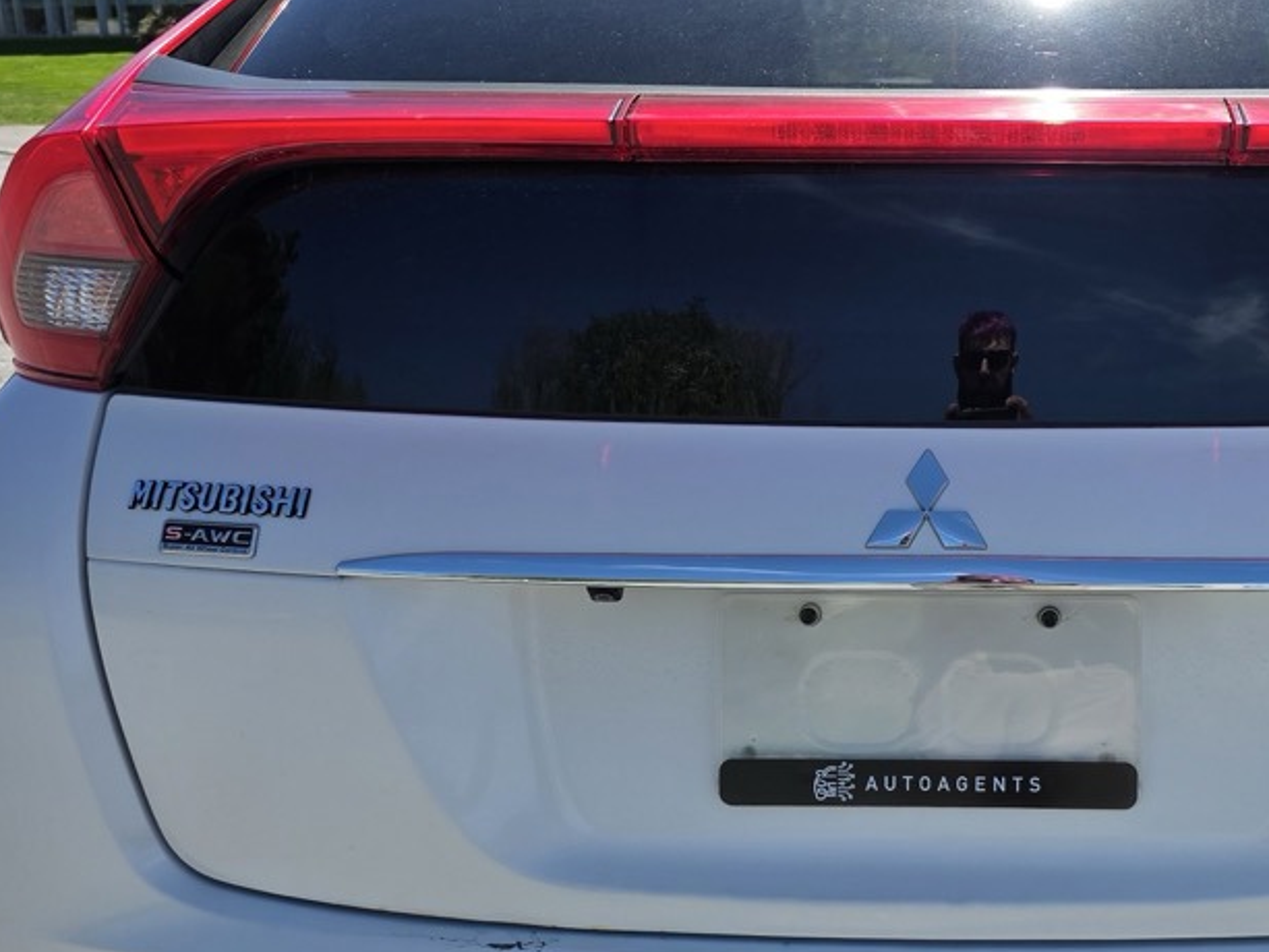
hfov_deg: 38.7
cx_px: 942
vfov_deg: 30.3
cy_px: 462
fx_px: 1760
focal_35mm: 48
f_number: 1.7
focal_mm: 6.3
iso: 80
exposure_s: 1/4650
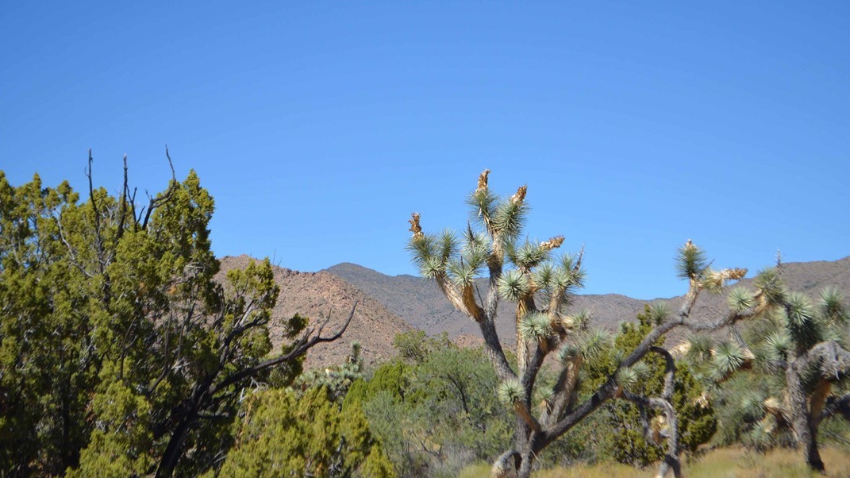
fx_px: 1972
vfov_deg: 13.8
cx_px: 425
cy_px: 270
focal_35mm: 88
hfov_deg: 24.3
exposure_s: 1/1600
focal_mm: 55
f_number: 6.3
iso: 400
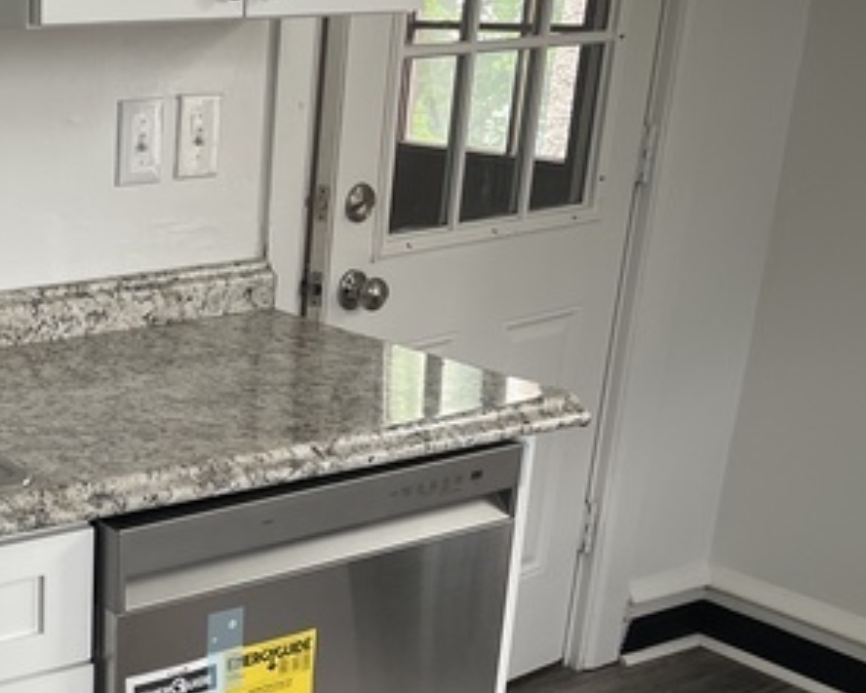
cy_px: 503
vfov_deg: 27.3
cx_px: -104
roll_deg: +1.3
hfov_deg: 30.3
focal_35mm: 55
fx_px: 1410
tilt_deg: -20.7
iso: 125
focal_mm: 5.1
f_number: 1.6
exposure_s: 1/107
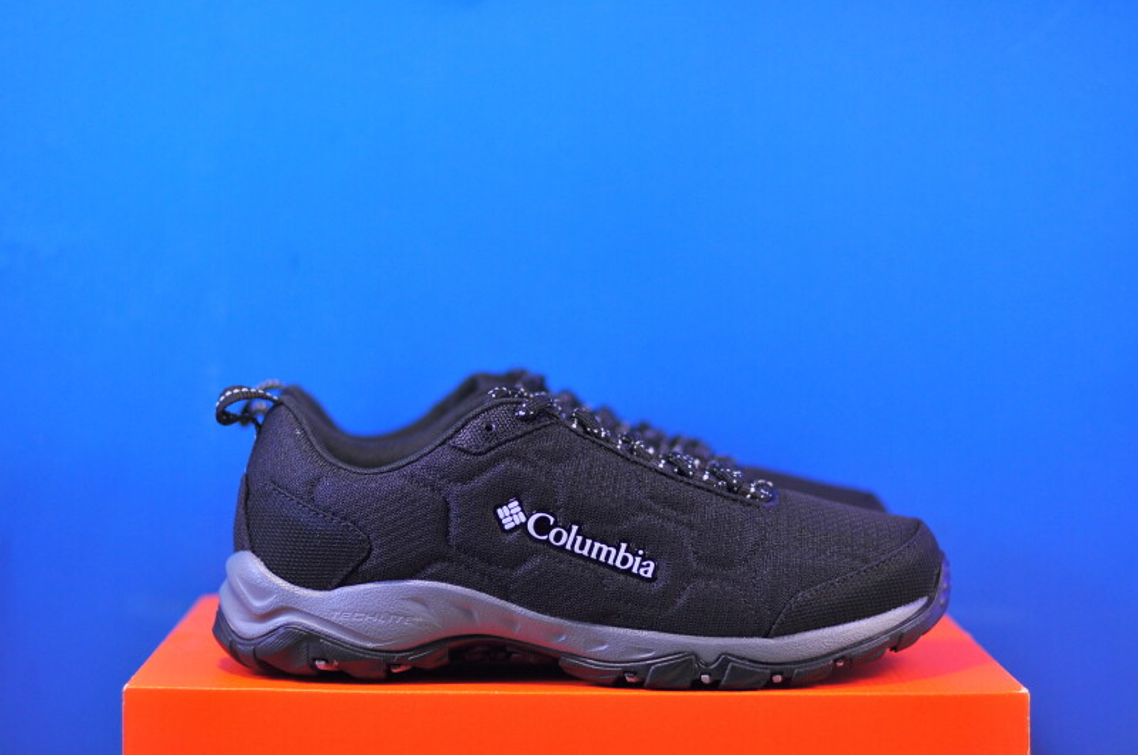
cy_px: 378
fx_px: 2367
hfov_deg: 27.0
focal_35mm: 75
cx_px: 569
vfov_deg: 18.1
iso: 250
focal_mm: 50
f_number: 2
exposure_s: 1/320
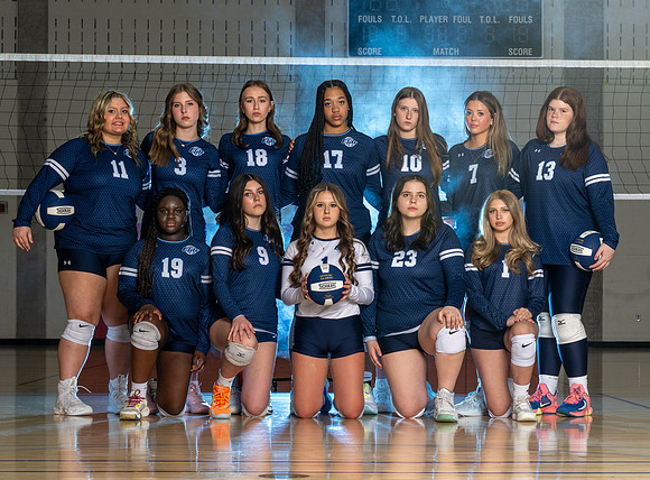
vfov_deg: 15.1
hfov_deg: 20.4
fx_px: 1805
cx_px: 396
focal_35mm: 97
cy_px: 293
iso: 400
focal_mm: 70
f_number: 9
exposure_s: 1/125
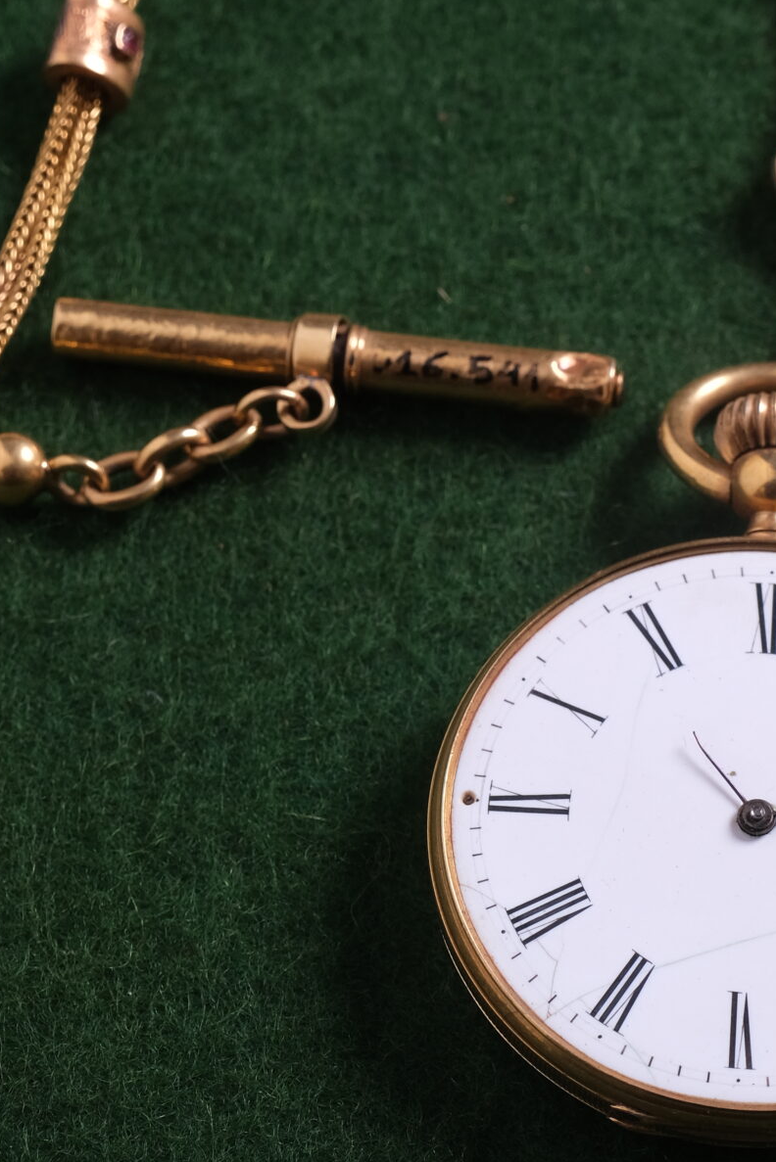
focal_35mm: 179
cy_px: 349
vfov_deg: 11.5
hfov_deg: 7.7
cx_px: 637
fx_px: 5784
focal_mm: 55
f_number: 8
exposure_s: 1/100
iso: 500
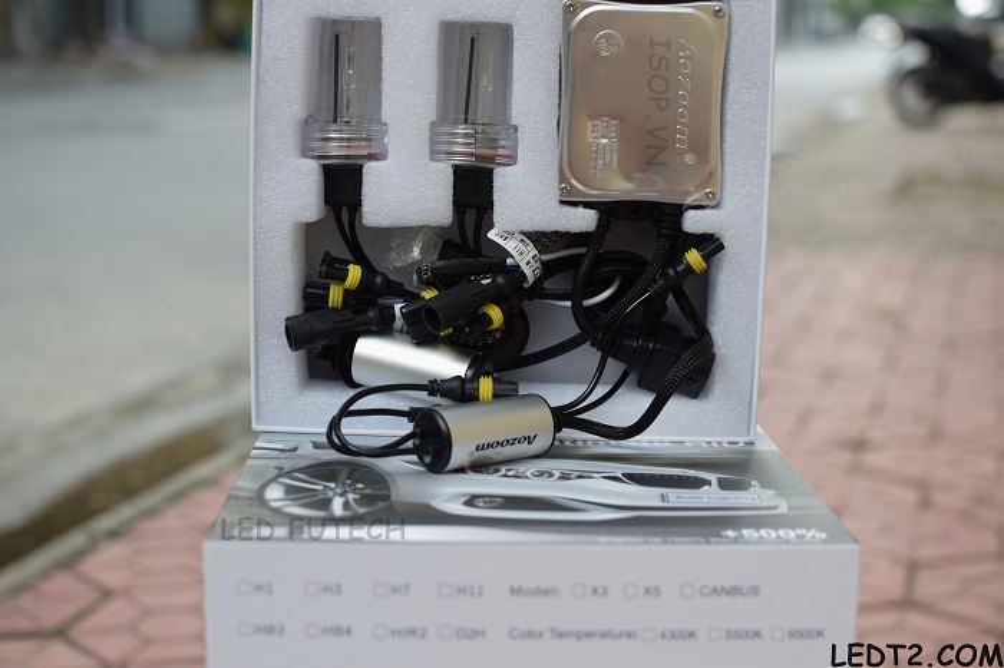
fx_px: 1463
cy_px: 334
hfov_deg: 37.9
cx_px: 502
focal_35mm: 52
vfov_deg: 25.7
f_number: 2.8
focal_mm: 35
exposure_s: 1/500
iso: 640
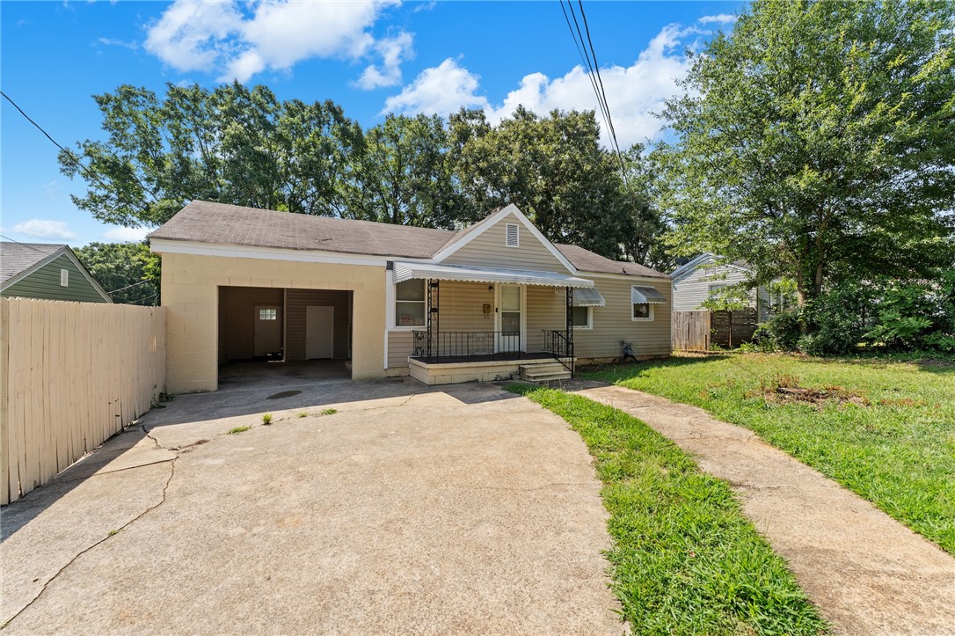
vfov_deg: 81.2
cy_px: 318
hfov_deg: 104.3
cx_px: 478
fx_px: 371
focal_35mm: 14
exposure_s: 1/1000
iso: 400
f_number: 5.6
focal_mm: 14
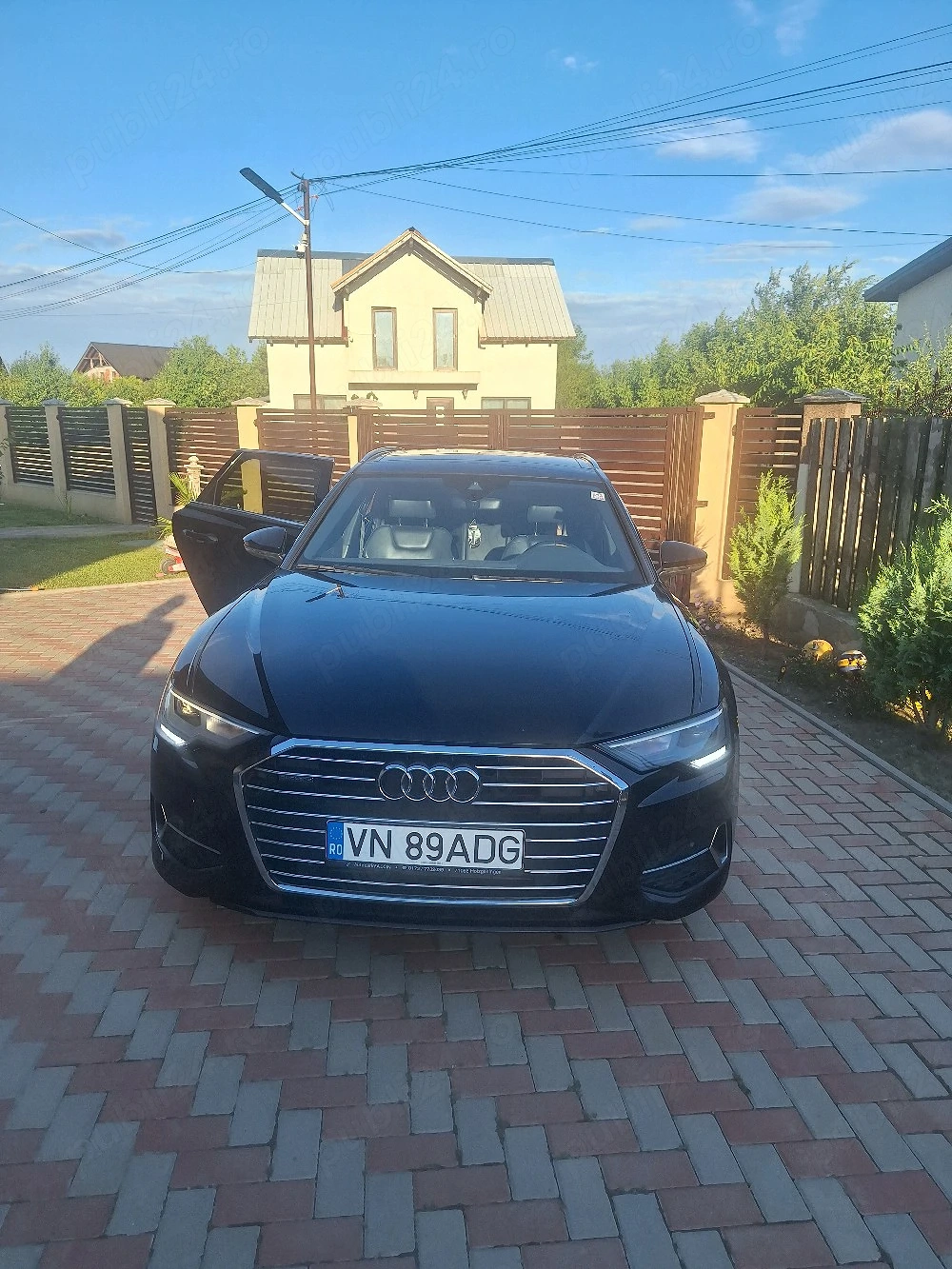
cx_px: 476
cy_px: 634
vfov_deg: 73.9
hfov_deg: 58.9
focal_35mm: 23
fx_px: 843
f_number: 1.8
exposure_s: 1/1429
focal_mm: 5.54
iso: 40
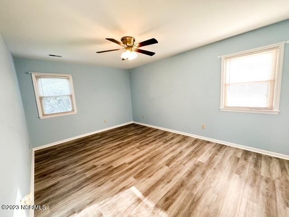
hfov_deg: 102.1
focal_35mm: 14
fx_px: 117
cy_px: 108
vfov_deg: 85.7
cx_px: 144
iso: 320
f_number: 2.2
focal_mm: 2.22
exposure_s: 1/120
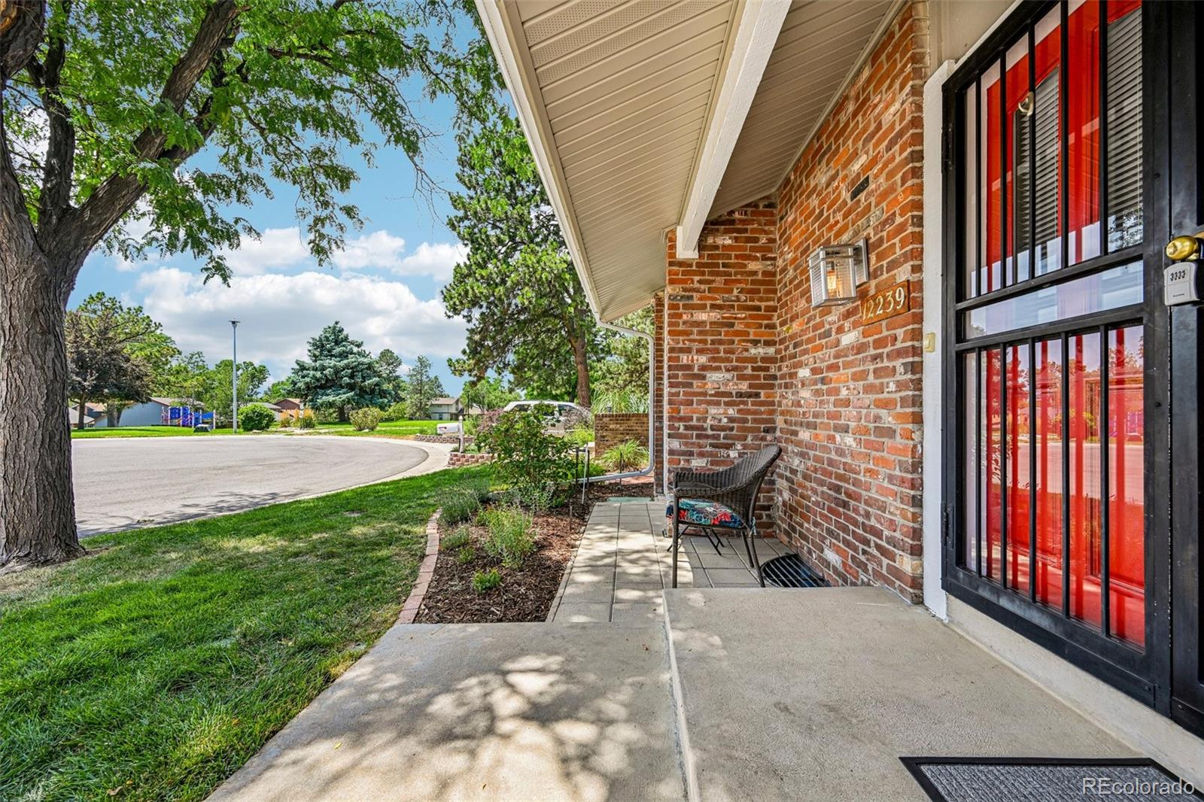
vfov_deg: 81.2
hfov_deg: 104.3
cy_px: 401
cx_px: 602
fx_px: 468
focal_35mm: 14
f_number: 10
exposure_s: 1/40
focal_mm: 14
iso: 64
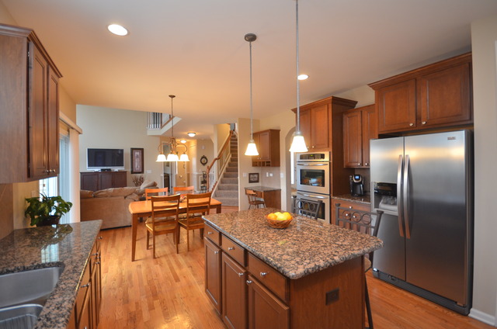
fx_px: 207
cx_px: 248
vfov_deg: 77.1
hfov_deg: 100.5
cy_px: 164
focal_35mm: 15
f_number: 4
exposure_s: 1/50
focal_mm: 10
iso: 800
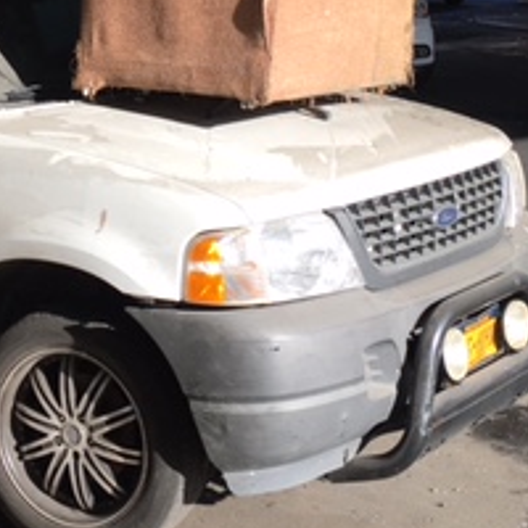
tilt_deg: -3.3
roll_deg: +1.8
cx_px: 111
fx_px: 1415
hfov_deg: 20.9
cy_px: 16
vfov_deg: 20.5
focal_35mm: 82
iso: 25
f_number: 2.2
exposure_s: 1/331
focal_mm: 4.15
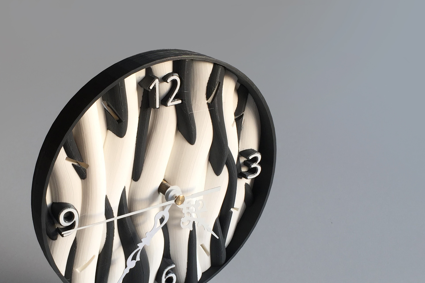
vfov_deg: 26.2
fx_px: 602
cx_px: 161
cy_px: 210
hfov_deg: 38.6
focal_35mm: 51
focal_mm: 4.15
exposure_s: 1/125
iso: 32
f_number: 2.2
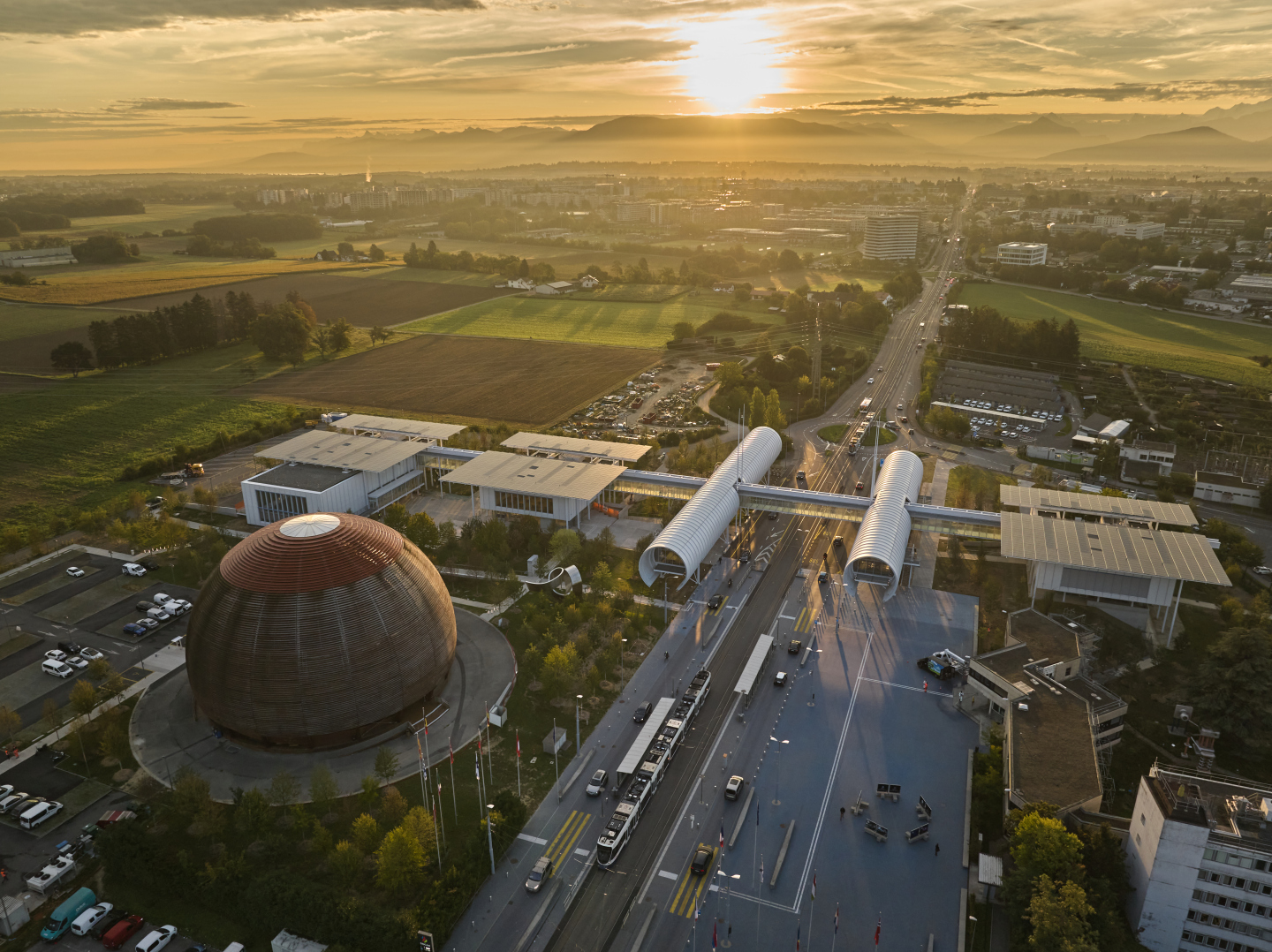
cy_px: 476
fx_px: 881
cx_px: 636
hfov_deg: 71.6
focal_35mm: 24
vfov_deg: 56.8
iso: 100
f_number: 5
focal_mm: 12.29
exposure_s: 1/320
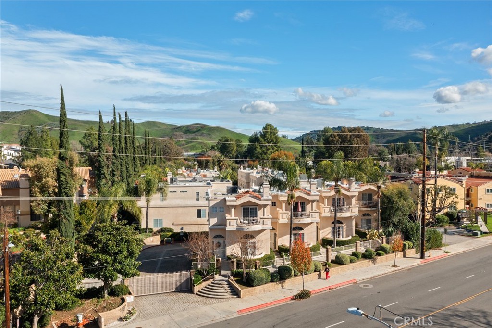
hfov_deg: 65.5
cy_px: 164
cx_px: 246
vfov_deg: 46.4
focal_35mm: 28
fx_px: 383
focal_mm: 10.26
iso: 100
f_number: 5.6
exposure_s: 1/40
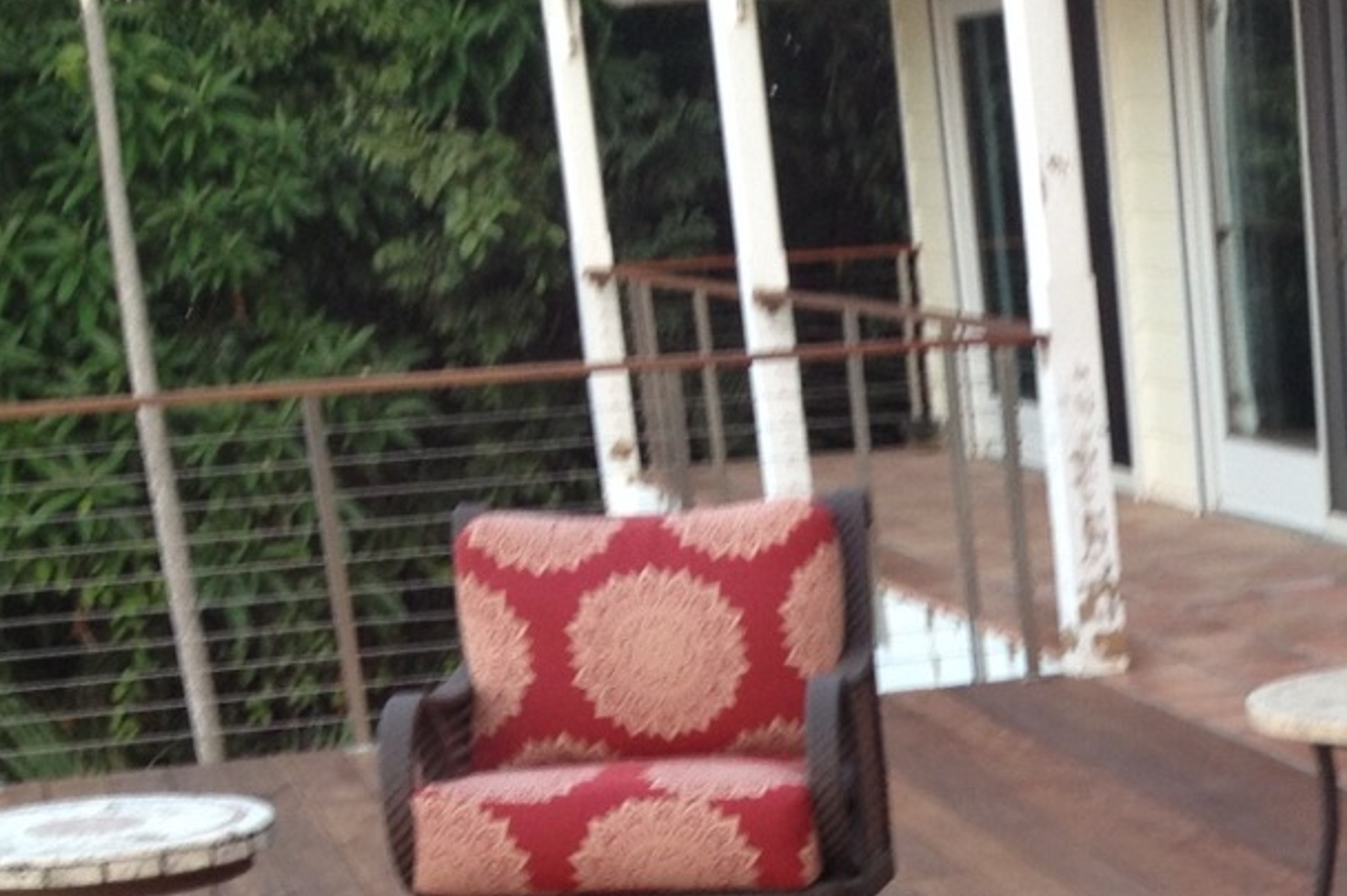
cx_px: 1411
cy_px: 1231
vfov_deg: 13.6
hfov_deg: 20.4
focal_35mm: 96
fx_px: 3590
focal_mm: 4.28
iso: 50
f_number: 2.4
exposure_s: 1/40
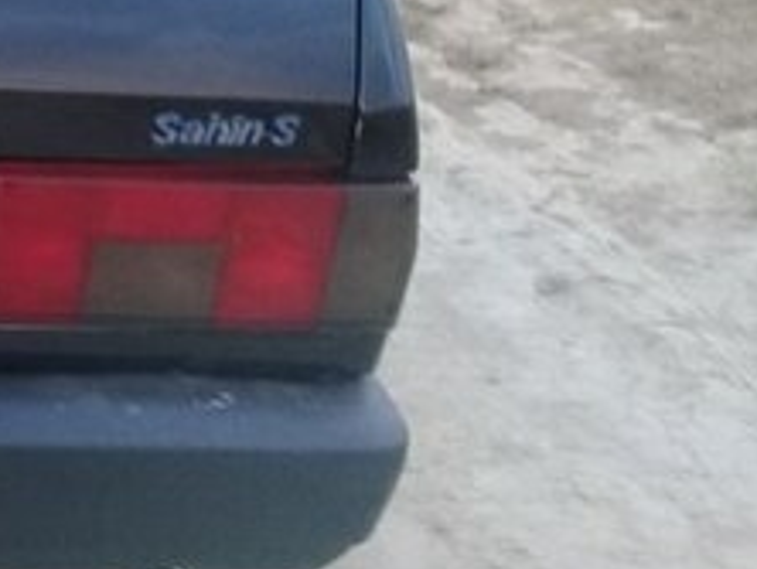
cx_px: -365
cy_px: 90
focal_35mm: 92
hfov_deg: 18.9
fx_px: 2014
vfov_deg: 15.9
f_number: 2.2
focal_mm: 3.3
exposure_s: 1/33
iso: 100
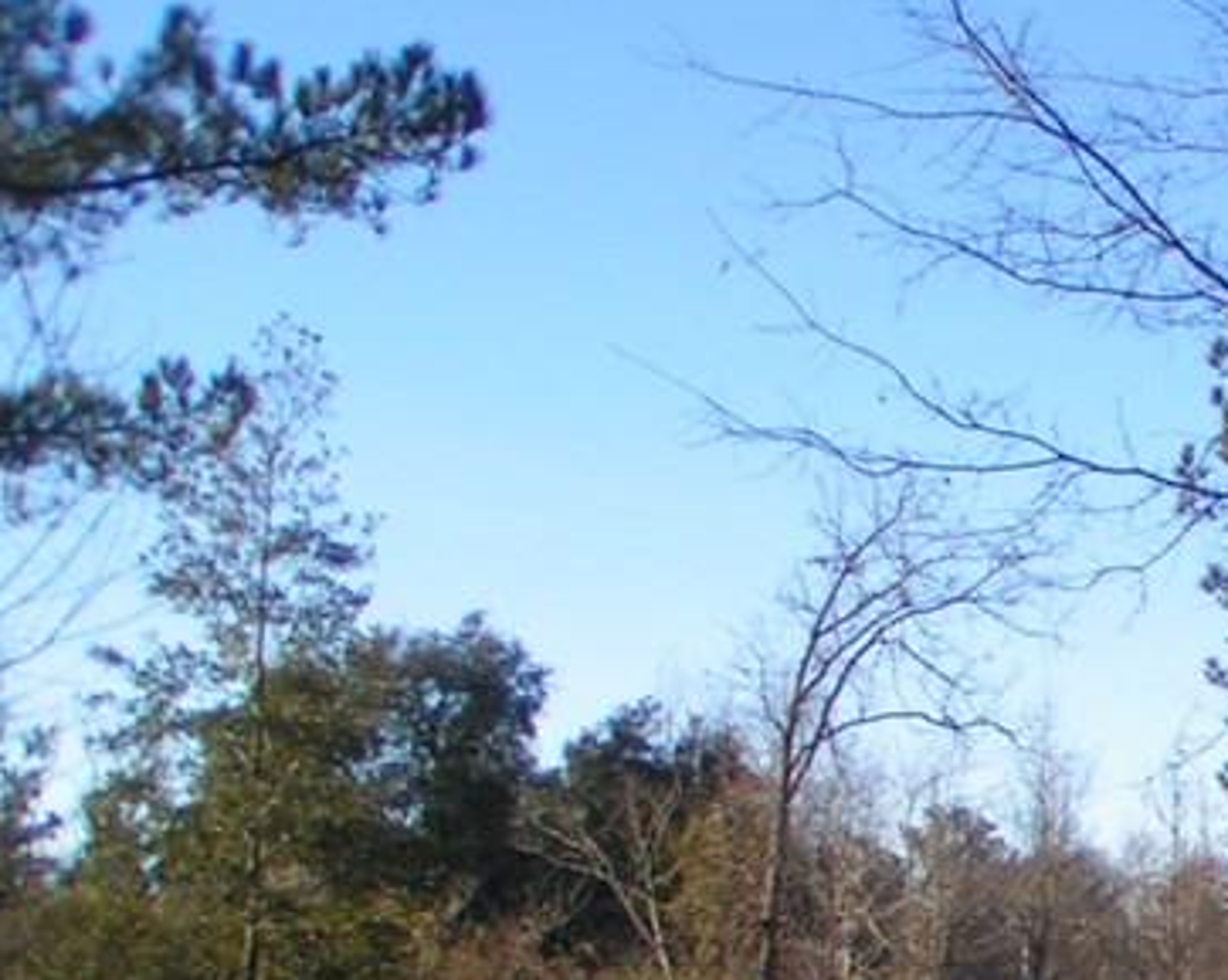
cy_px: 858
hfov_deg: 17.0
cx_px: 1710
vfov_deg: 14.5
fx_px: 3813
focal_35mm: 105
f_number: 2.8
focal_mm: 5.8
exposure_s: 1/500
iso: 50
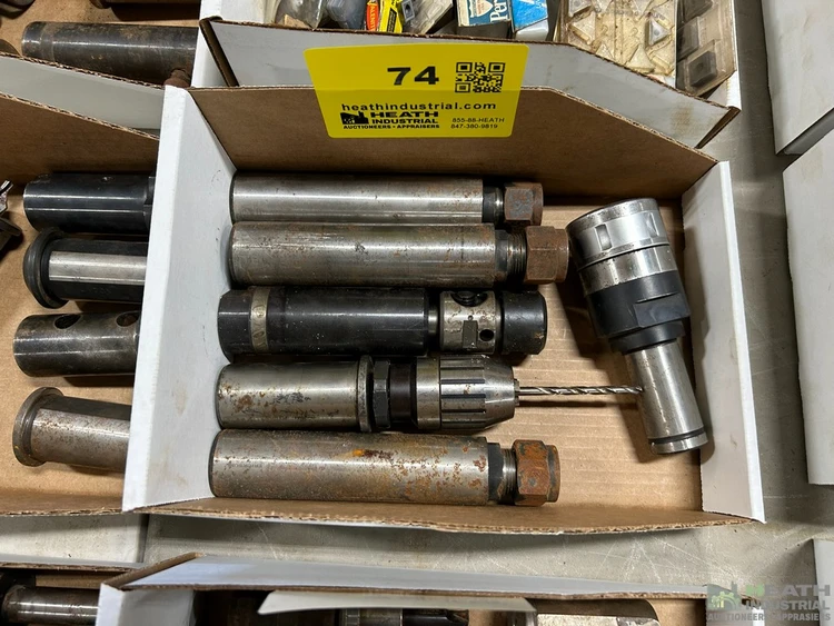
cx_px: 417
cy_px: 313
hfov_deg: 67.3
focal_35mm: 26
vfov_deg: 53.1
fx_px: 627
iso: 100
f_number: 1.5
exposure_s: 1/60
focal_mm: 5.7
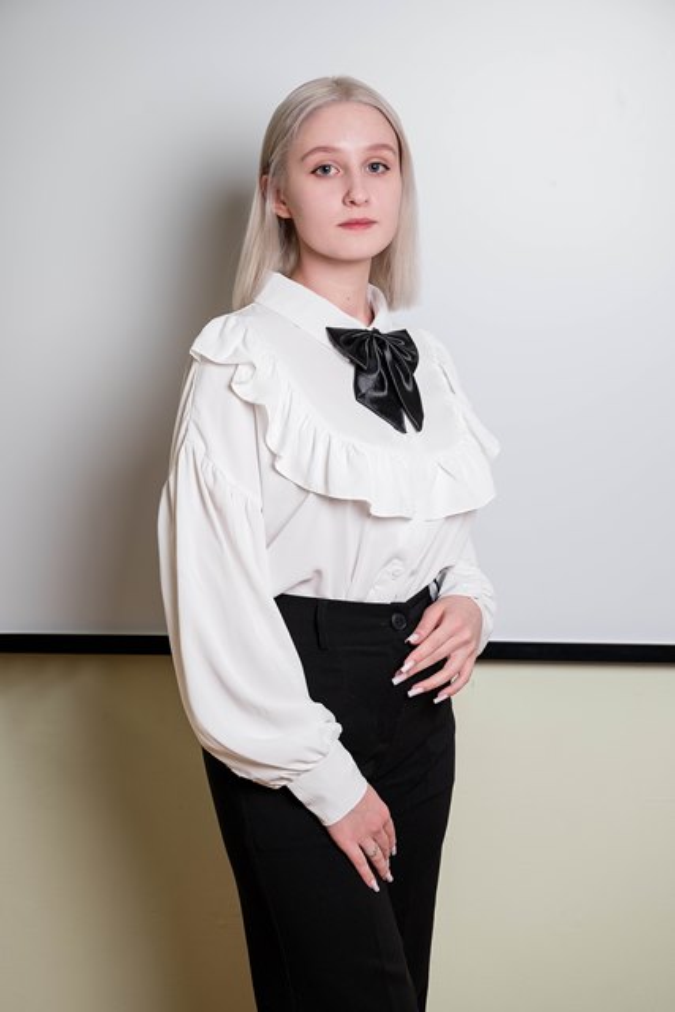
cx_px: 338
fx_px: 1968
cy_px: 506
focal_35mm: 70
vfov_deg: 28.8
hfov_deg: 19.5
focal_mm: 70
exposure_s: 1/160
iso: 160
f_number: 5
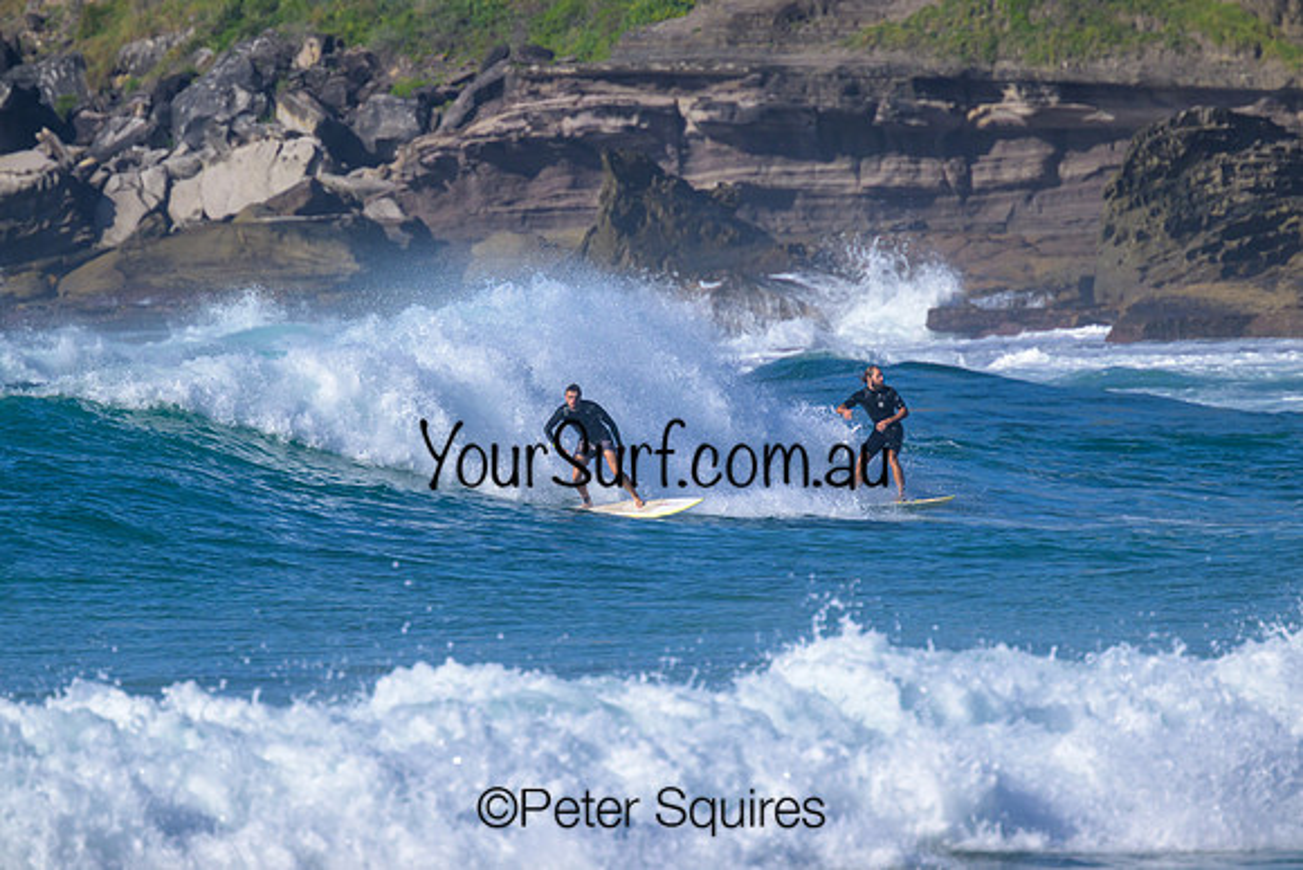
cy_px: 435
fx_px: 28961
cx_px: 652
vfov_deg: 1.7
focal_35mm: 800
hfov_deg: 2.6
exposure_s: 1/2000
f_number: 11
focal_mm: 800
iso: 720
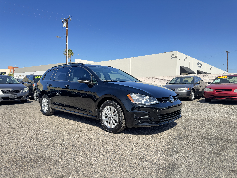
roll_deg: -0.8
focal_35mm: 24
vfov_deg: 56.8
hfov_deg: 71.6
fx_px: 164
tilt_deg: +0.0
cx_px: 118
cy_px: 89
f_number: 1.78
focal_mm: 6.76
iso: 80
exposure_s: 1/1311
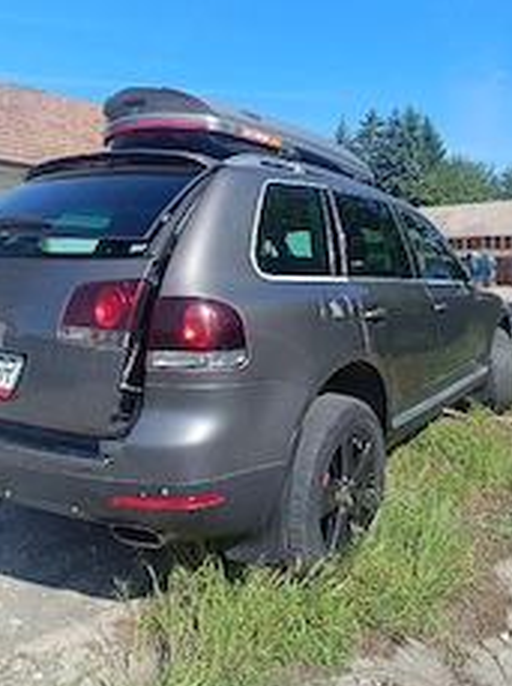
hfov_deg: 49.4
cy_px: 258
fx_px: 554
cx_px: 299
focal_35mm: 28
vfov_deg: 62.7
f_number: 2.2
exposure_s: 1/769
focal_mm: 1.66
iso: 53
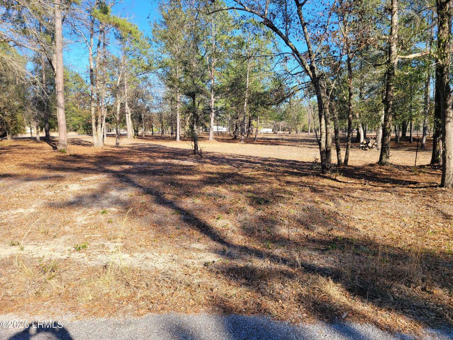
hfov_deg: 67.3
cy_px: 170
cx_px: 226
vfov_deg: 53.1
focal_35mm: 26
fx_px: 340
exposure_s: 1/968
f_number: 1.8
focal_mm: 5.4
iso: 40
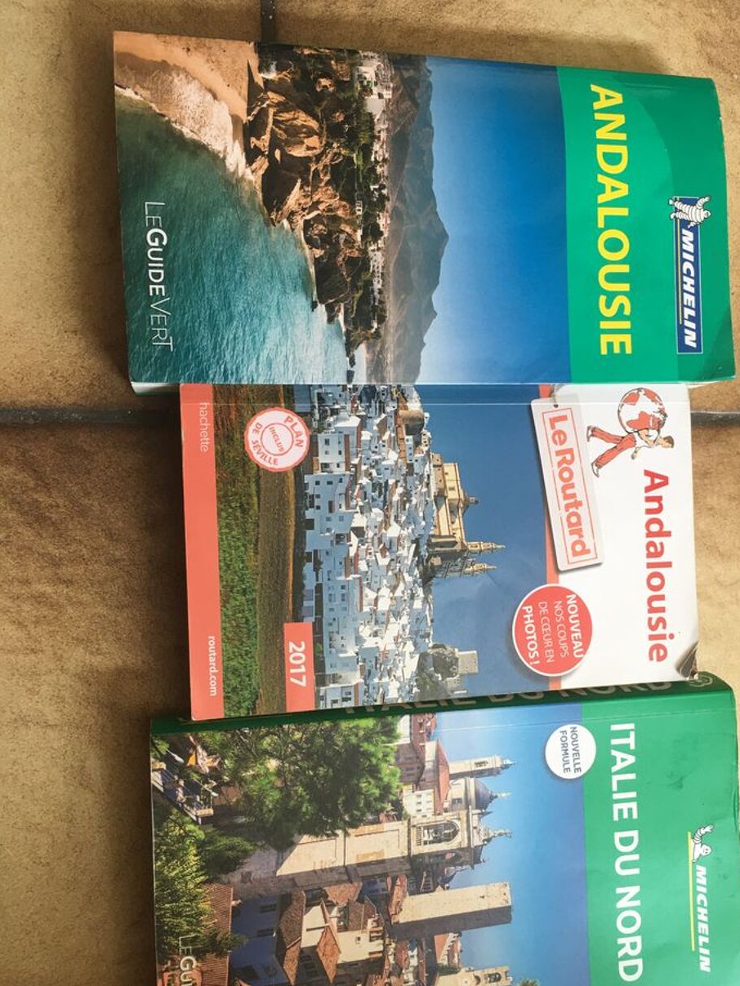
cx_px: 407
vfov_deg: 56.8
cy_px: 531
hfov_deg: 44.1
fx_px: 912
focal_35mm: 32
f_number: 2.2
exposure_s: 1/33
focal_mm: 4.15
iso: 32
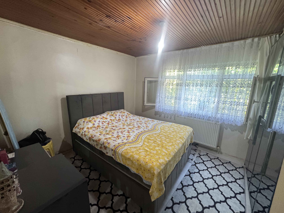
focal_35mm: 14
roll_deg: -1.6
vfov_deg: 85.7
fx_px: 115
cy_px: 106
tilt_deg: -11.0
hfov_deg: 102.1
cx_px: 142
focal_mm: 2.22
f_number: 2.2
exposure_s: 1/50
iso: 500
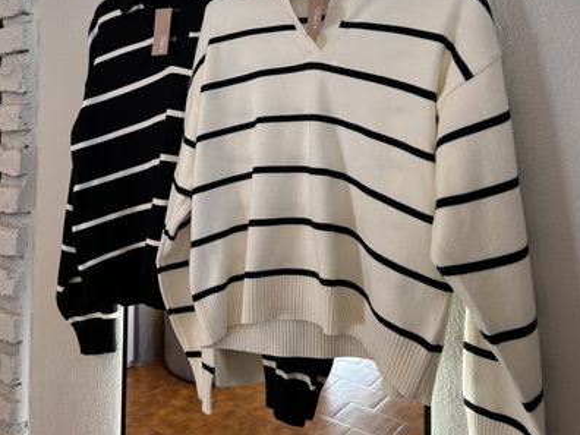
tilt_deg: +3.4
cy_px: 67
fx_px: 586
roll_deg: +0.3
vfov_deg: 38.6
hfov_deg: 52.6
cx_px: 291
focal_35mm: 35
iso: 50
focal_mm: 5.7
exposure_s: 1/121
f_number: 1.5
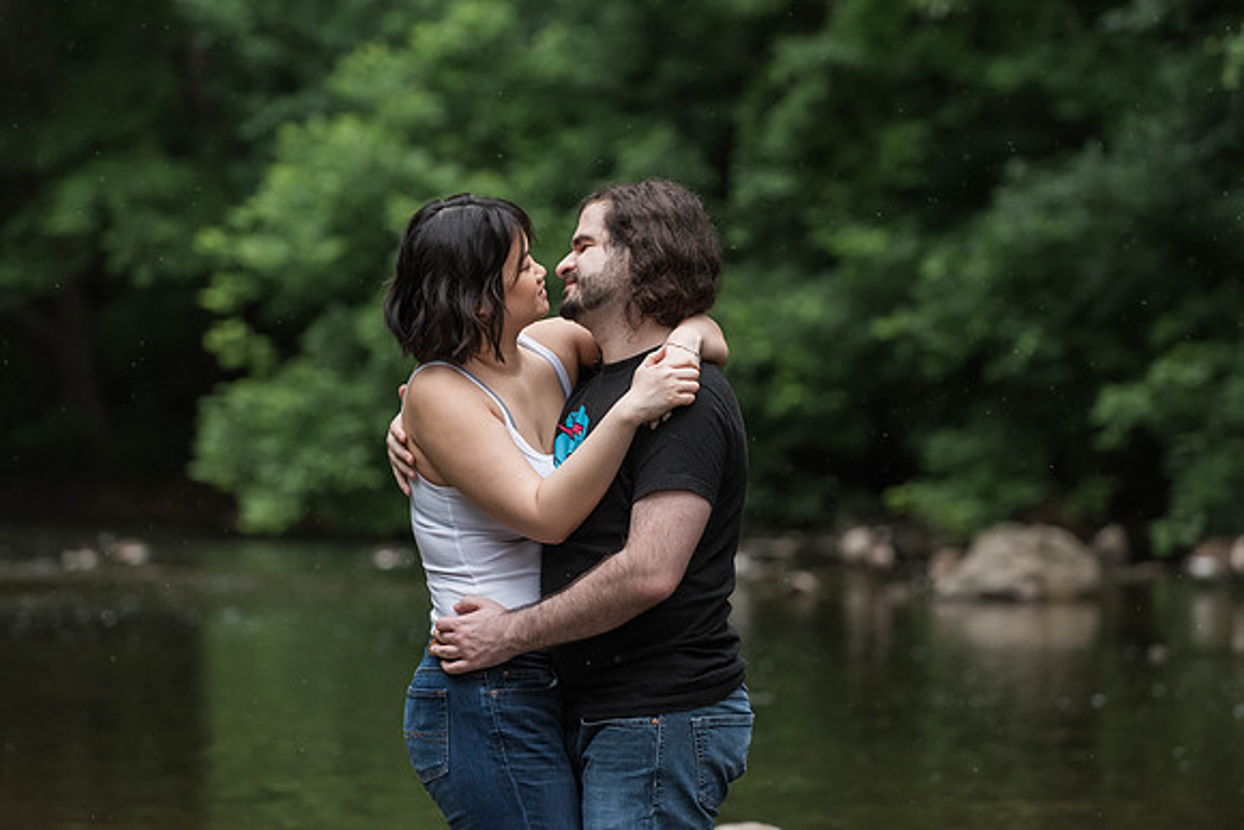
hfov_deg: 12.3
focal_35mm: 167
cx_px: 627
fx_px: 5762
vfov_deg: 8.2
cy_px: 401
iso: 1600
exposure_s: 1/400
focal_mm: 160
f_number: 4
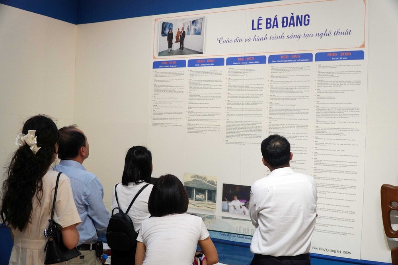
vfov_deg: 34.2
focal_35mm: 39
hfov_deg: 49.5
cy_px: 132
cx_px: 199
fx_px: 431
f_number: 4
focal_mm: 26
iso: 1000
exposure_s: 1/160
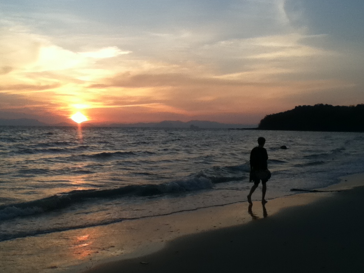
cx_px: 178
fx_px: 347
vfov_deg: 42.9
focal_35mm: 33
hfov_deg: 55.4
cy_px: 135
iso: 80
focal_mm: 3.85
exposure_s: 1/371
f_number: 2.4
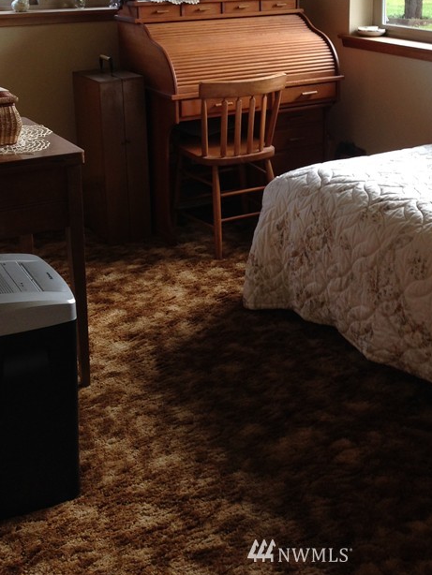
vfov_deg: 33.8
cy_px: 107
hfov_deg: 26.4
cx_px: 300
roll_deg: -1.1
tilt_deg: -11.0
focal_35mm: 55
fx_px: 915
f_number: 2.4
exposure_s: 1/60
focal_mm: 4.12
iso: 64
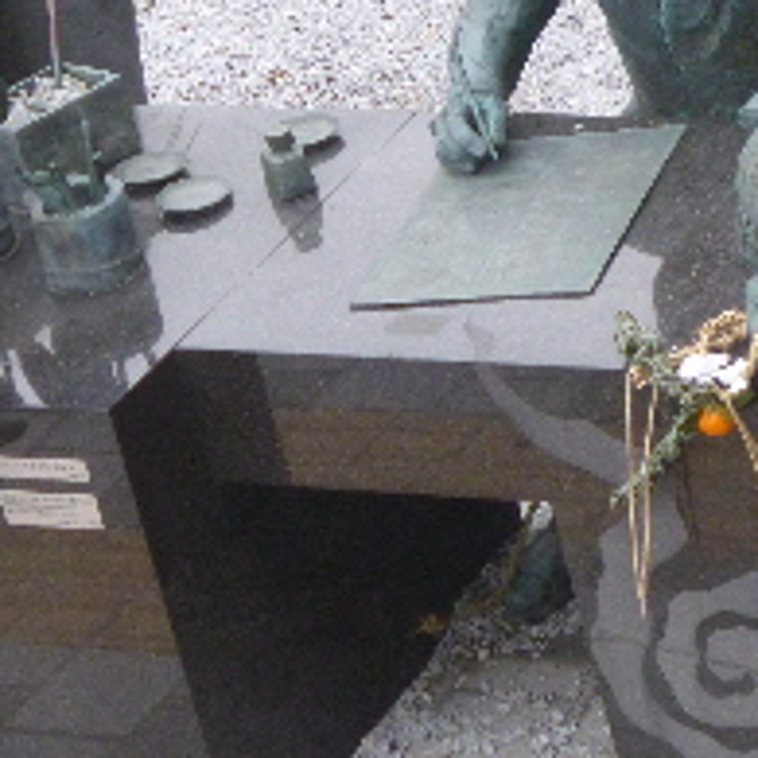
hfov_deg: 7.4
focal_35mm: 238
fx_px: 5896
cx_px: 404
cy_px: 212
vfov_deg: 7.3
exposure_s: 1/125
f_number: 5.5
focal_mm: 18.7
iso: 400
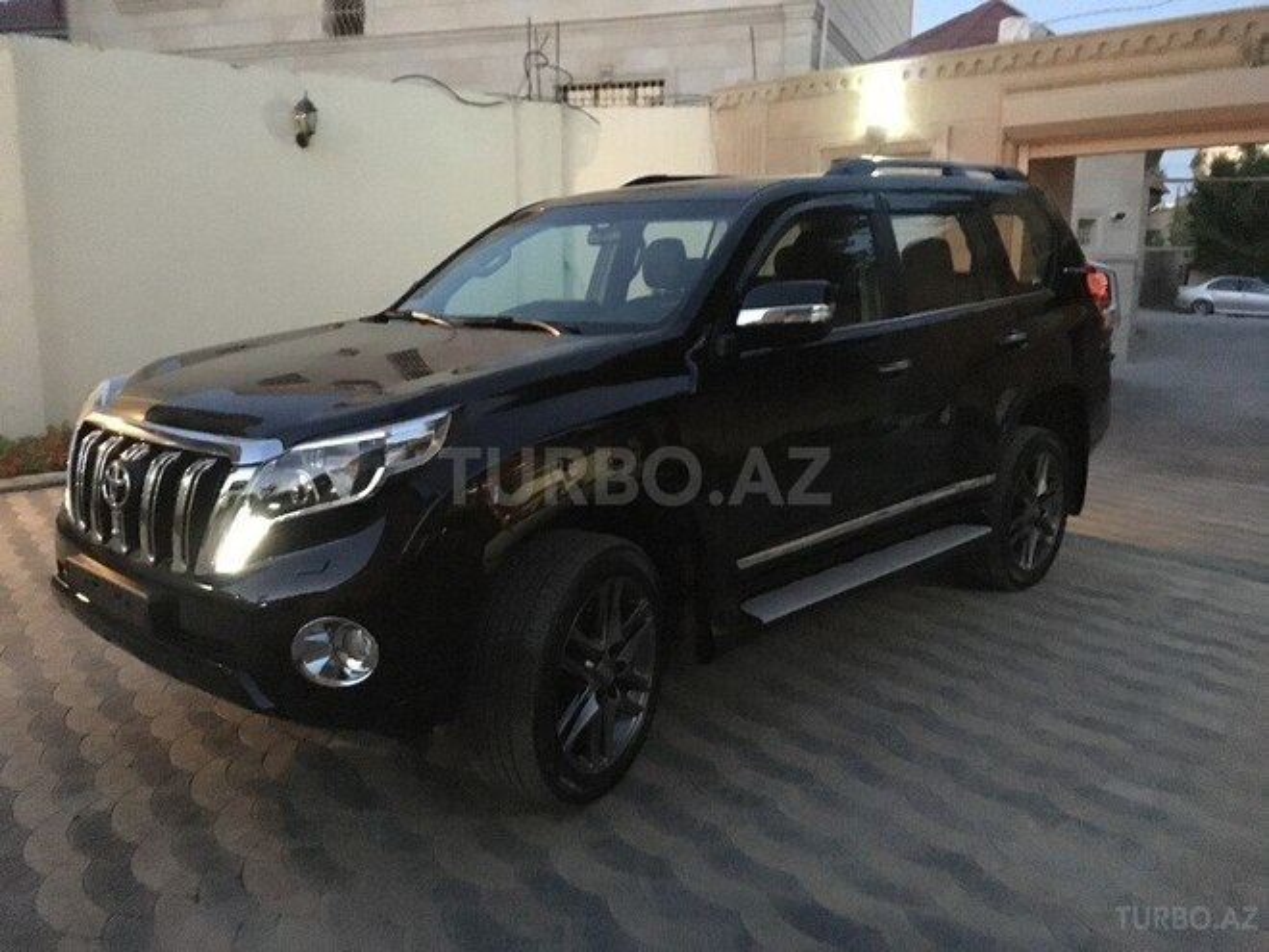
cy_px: 476
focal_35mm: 29
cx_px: 634
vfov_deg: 48.2
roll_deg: -0.9
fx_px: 1063
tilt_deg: -8.9
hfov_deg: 61.7
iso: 2000
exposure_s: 1/17
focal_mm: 4.15
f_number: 2.2
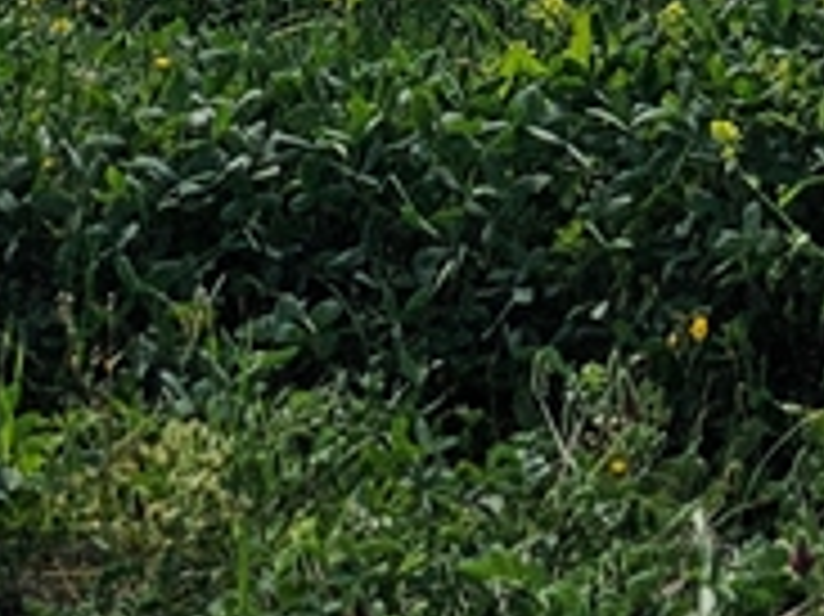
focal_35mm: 151
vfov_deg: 8.1
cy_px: -1344
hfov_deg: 12.8
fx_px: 3592
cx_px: 950
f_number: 1.7
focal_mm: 6.3
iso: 10
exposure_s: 1/3282
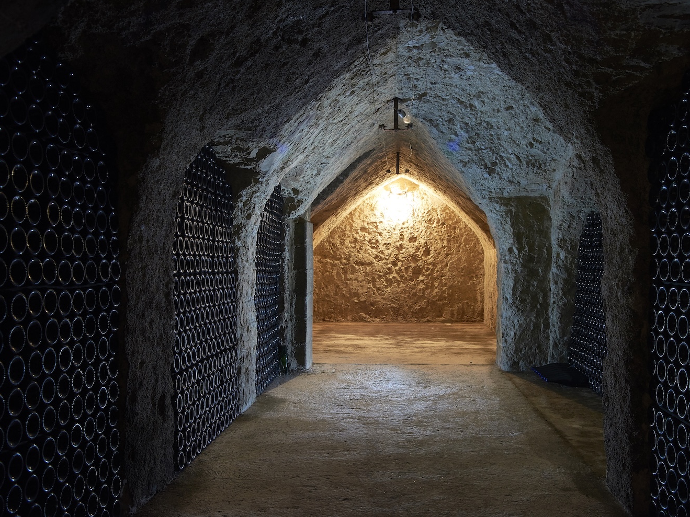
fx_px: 698
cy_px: 256
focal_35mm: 35
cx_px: 381
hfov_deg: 52.5
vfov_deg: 40.7
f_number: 5.6
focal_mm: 32
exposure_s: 1/4
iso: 800
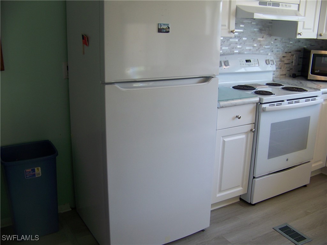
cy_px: 122
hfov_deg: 51.4
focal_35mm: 36
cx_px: 164
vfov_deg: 39.7
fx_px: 340
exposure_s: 1/30
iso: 64
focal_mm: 5.85
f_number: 2.8
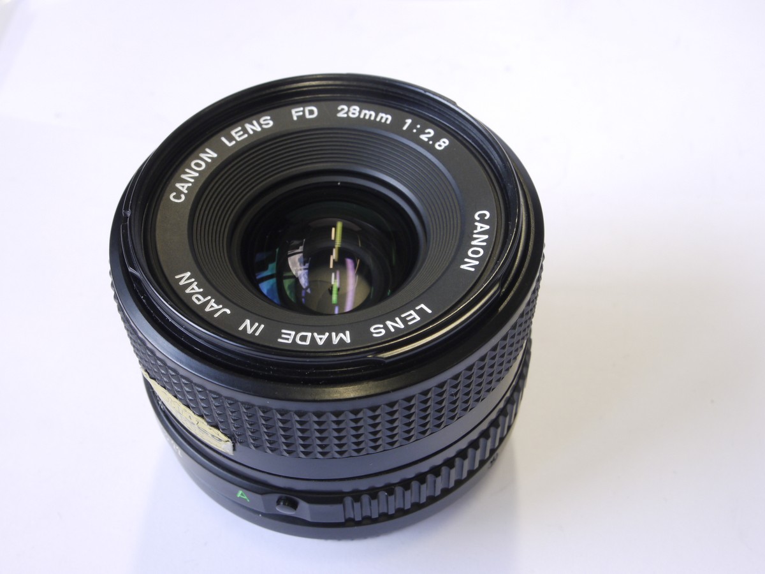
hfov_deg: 41.2
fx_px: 1017
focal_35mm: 46
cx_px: 382
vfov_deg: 31.5
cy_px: 287
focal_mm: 23
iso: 400
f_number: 11
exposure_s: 1/13
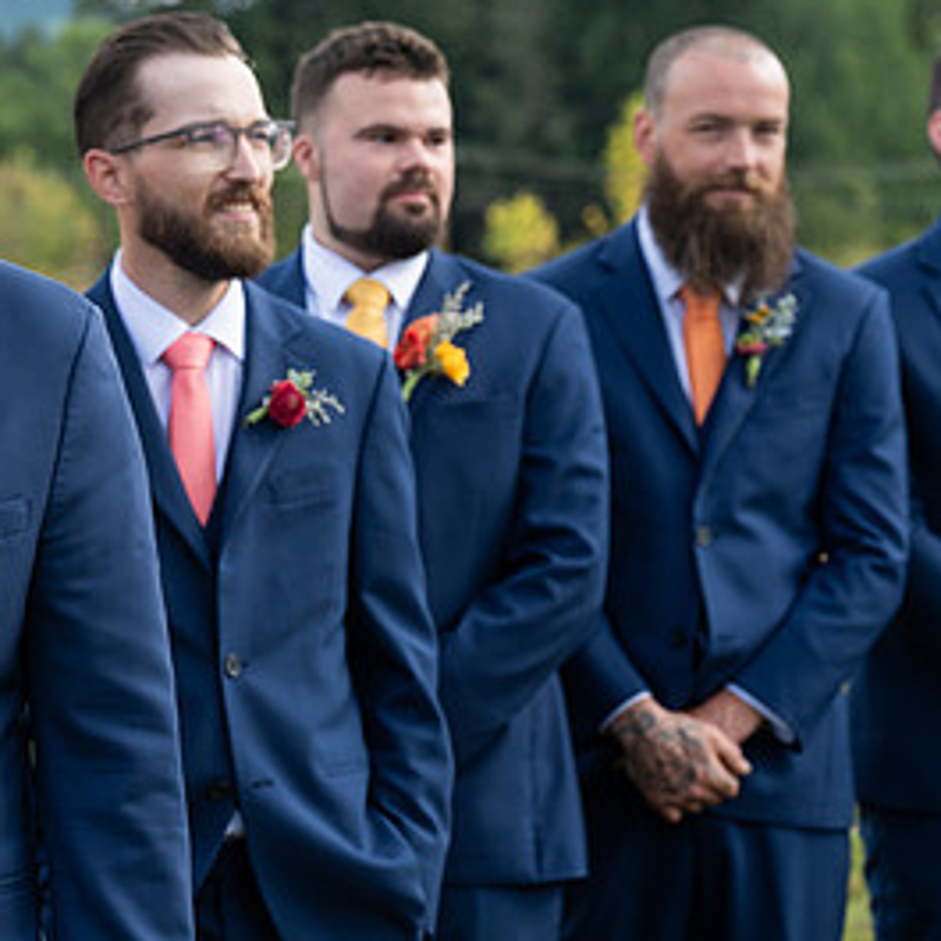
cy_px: 439
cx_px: -71
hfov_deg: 13.2
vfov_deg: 13.4
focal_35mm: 130
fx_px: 3998
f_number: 4.5
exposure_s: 1/640
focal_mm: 70
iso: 400
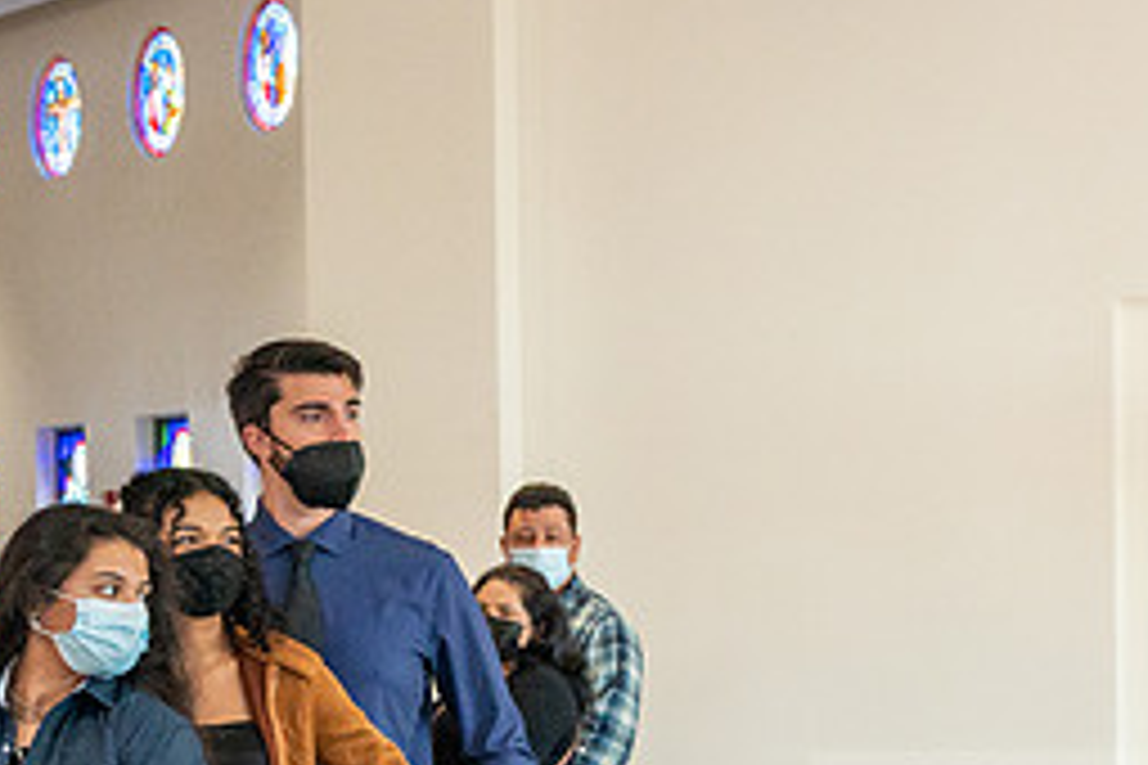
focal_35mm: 128
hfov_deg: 14.9
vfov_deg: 10.6
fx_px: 4081
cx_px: 1692
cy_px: 793
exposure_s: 1/250
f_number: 4
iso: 1600
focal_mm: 41
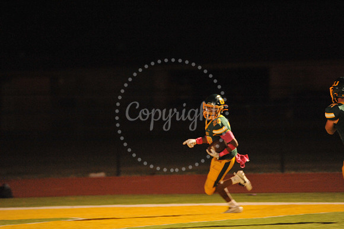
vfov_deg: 3.1
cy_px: 114
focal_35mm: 450
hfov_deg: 4.6
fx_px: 4297
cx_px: 172
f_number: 6.3
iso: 6400
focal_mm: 450
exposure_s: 1/200
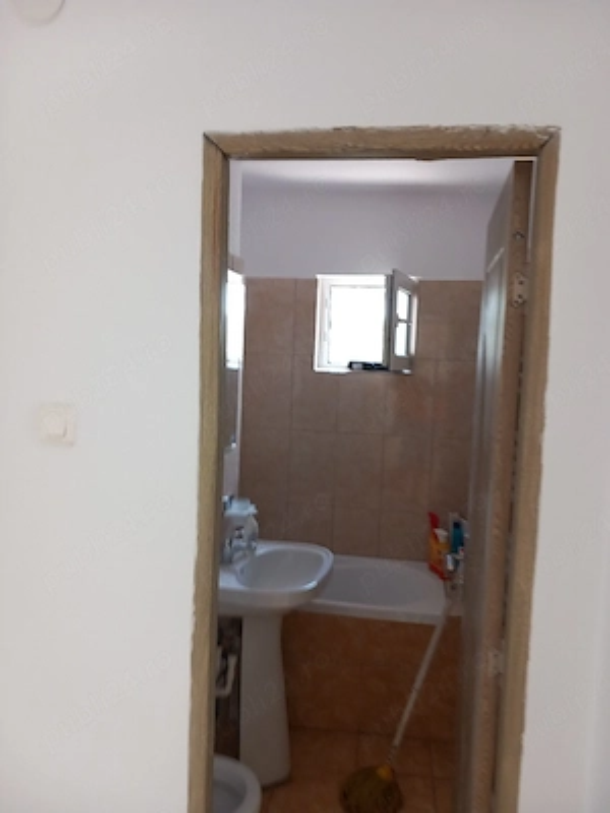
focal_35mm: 27
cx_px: 305
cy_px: 406
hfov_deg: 51.4
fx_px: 634
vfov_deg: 65.3
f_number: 1.8
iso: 100
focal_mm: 4
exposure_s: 1/50.3
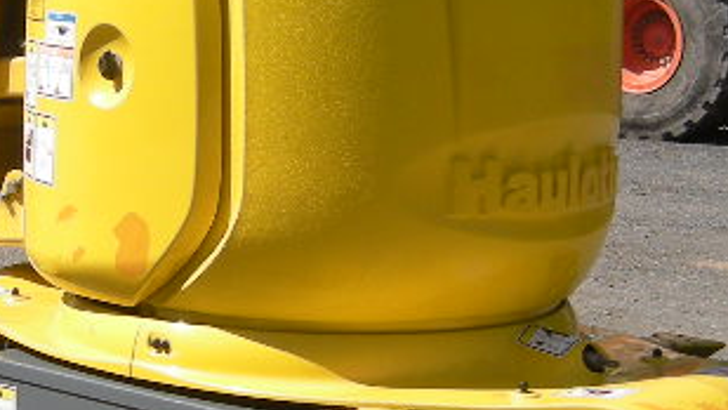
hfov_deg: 21.1
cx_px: 247
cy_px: 231
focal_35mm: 101
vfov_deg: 12.0
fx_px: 1950
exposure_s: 1/296
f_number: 5.6
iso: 64
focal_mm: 4.7
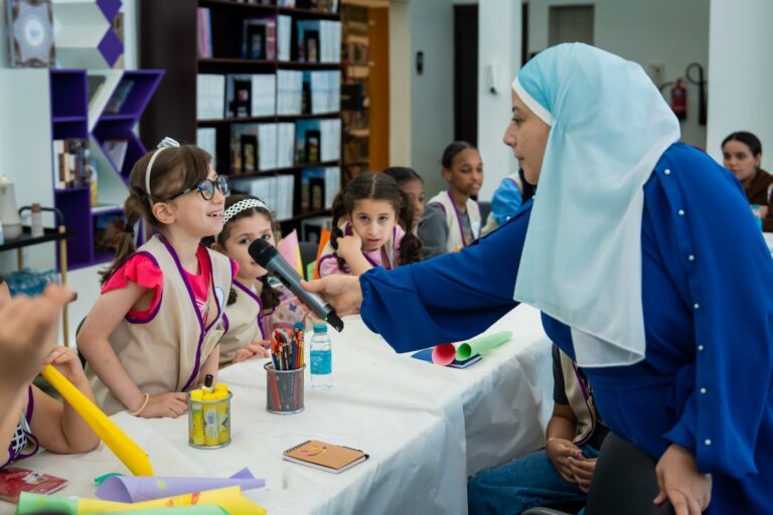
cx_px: 389
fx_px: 1085
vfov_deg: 26.7
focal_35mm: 51
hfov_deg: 39.2
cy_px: 204
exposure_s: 1/250
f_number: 2.8
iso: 1000
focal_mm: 39
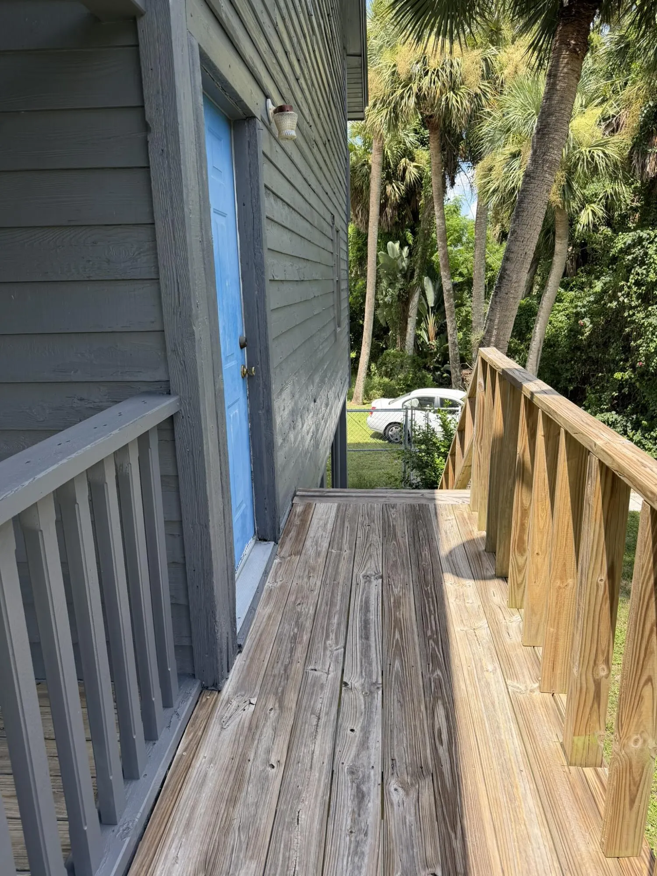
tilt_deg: -14.6
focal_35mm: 24
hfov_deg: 56.8
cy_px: 438
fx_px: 607
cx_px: 328
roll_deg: +1.3
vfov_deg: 71.6
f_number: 1.78
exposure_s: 1/1522
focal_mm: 6.76
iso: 100
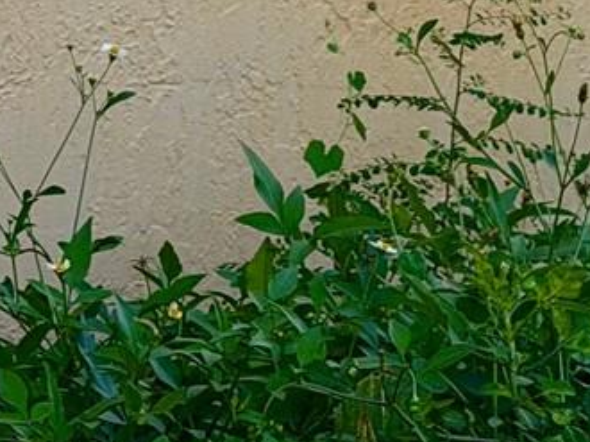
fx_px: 3968
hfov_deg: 8.5
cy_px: -505
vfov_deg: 6.2
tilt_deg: +5.6
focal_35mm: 233
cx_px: 354
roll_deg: +0.4
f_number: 1.78
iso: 100
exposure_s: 1/1838
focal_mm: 6.76
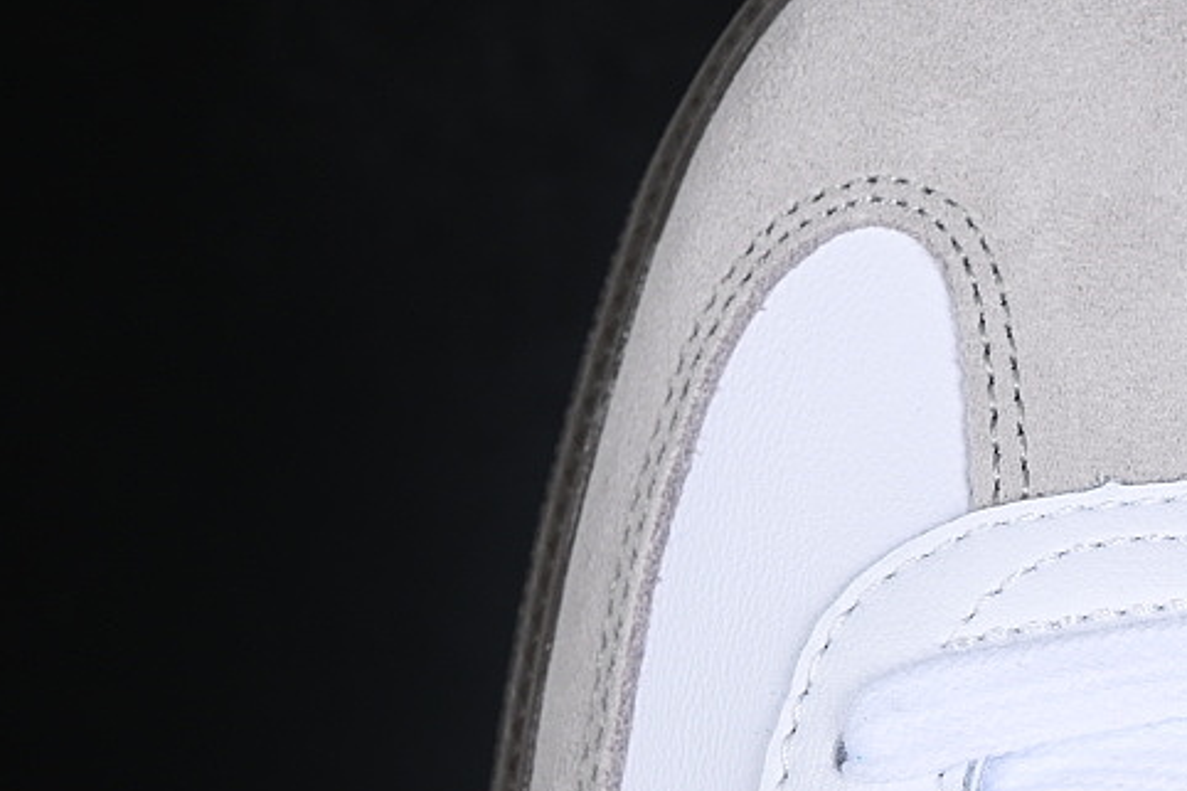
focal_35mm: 168
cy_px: 670
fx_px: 5537
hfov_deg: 12.1
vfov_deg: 8.1
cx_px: 1113
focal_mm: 50
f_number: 7.1
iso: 160
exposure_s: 1/80
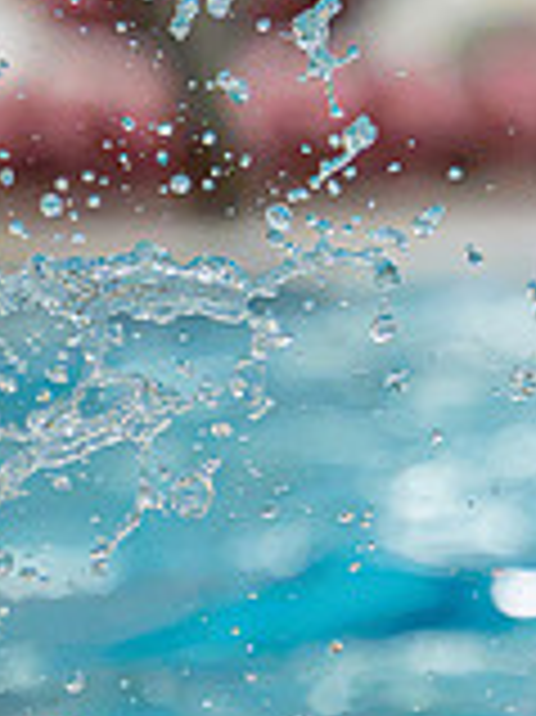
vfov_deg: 1.3
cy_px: 500
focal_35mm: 1502
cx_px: 1068
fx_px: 31051
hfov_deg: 1.0
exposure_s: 1/1000
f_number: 4
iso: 11400
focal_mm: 280
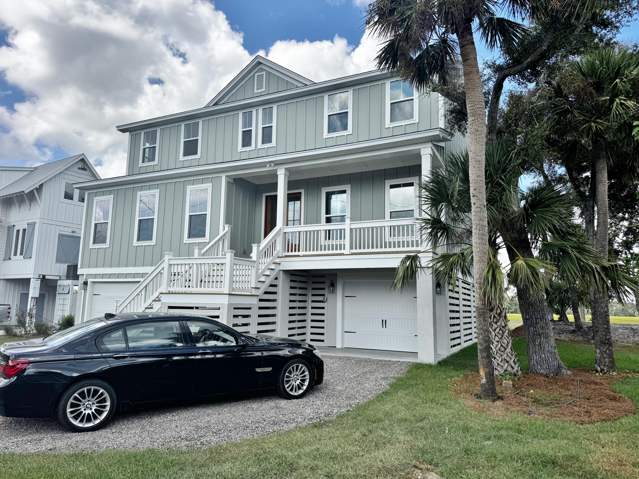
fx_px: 443
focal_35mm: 24
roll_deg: -1.5
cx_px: 320
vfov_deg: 56.8
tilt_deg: +8.4
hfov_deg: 71.6
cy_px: 240
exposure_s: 1/2833
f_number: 1.78
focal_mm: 6.76
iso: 80
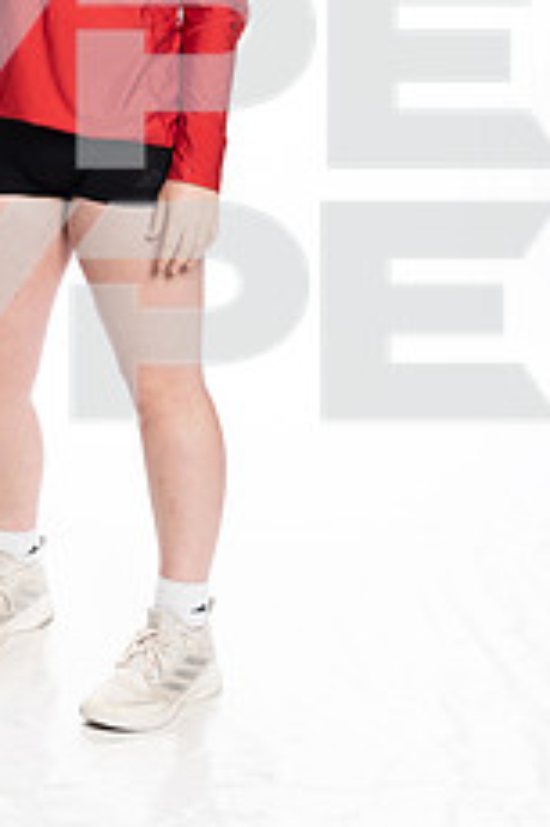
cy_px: 61
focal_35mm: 98
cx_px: 36
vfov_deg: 20.4
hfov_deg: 13.8
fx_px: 2249
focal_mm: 50
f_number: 8
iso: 400
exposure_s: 1/250
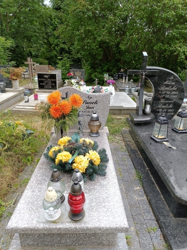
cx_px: 94
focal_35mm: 24
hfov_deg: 56.8
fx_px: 173
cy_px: 125
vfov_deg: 71.6
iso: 50
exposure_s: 1/153
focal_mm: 6.14
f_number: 1.65
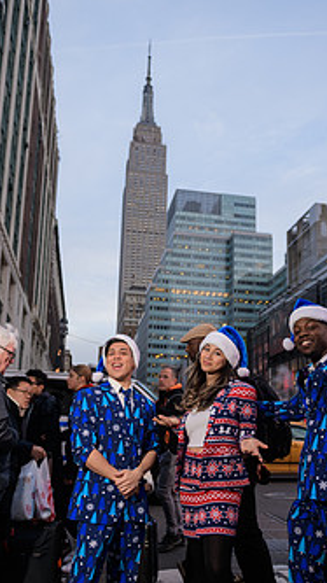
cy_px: 348
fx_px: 525
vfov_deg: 57.6
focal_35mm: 34
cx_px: 185
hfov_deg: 34.6
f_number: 3.2
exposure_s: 1/250
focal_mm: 24
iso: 200
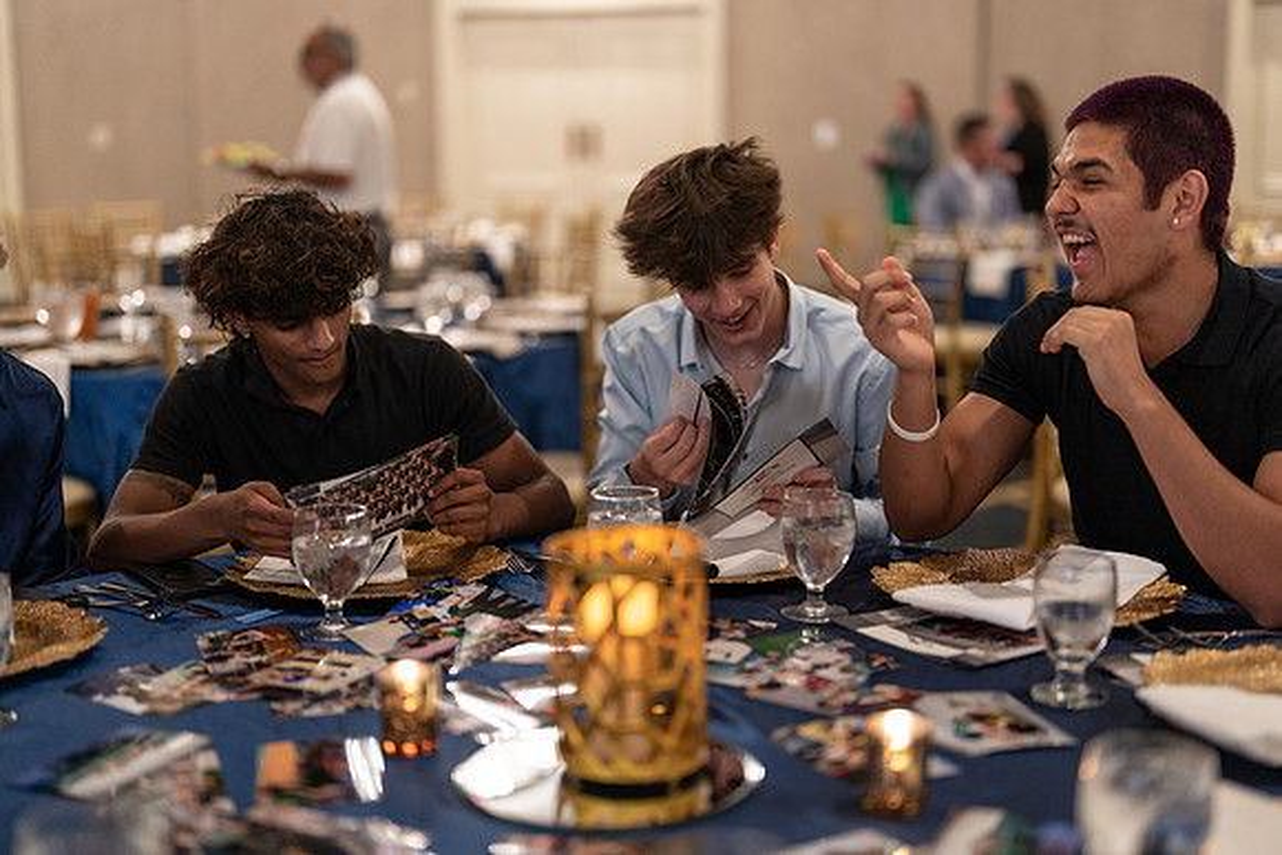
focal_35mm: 50
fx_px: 1781
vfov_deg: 27.0
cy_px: 428
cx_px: 641
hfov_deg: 39.6
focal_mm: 50
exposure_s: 1/320
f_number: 1.2
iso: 1250
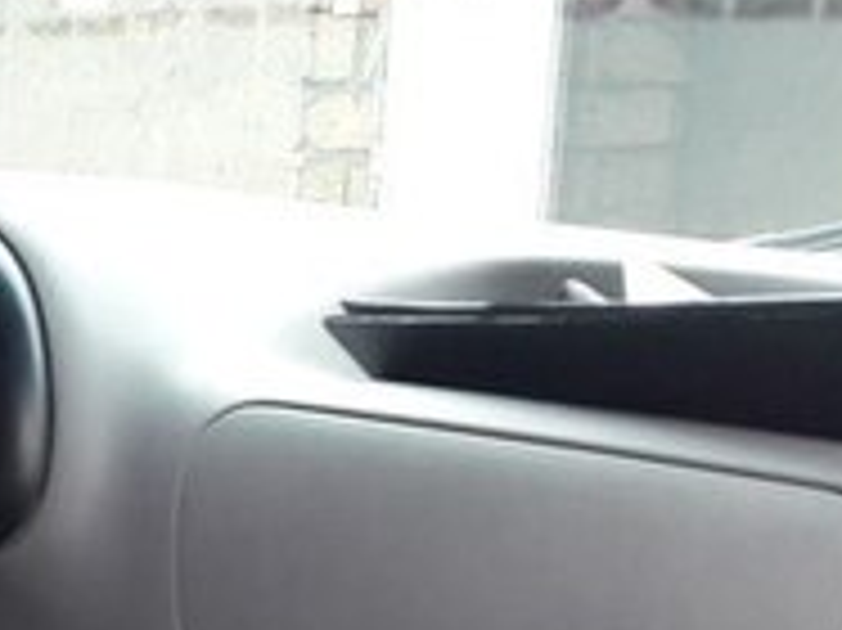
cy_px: 830
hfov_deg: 18.3
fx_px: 2407
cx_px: -288
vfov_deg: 14.3
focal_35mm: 99
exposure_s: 1/50
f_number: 1.9
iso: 64
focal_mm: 3.7
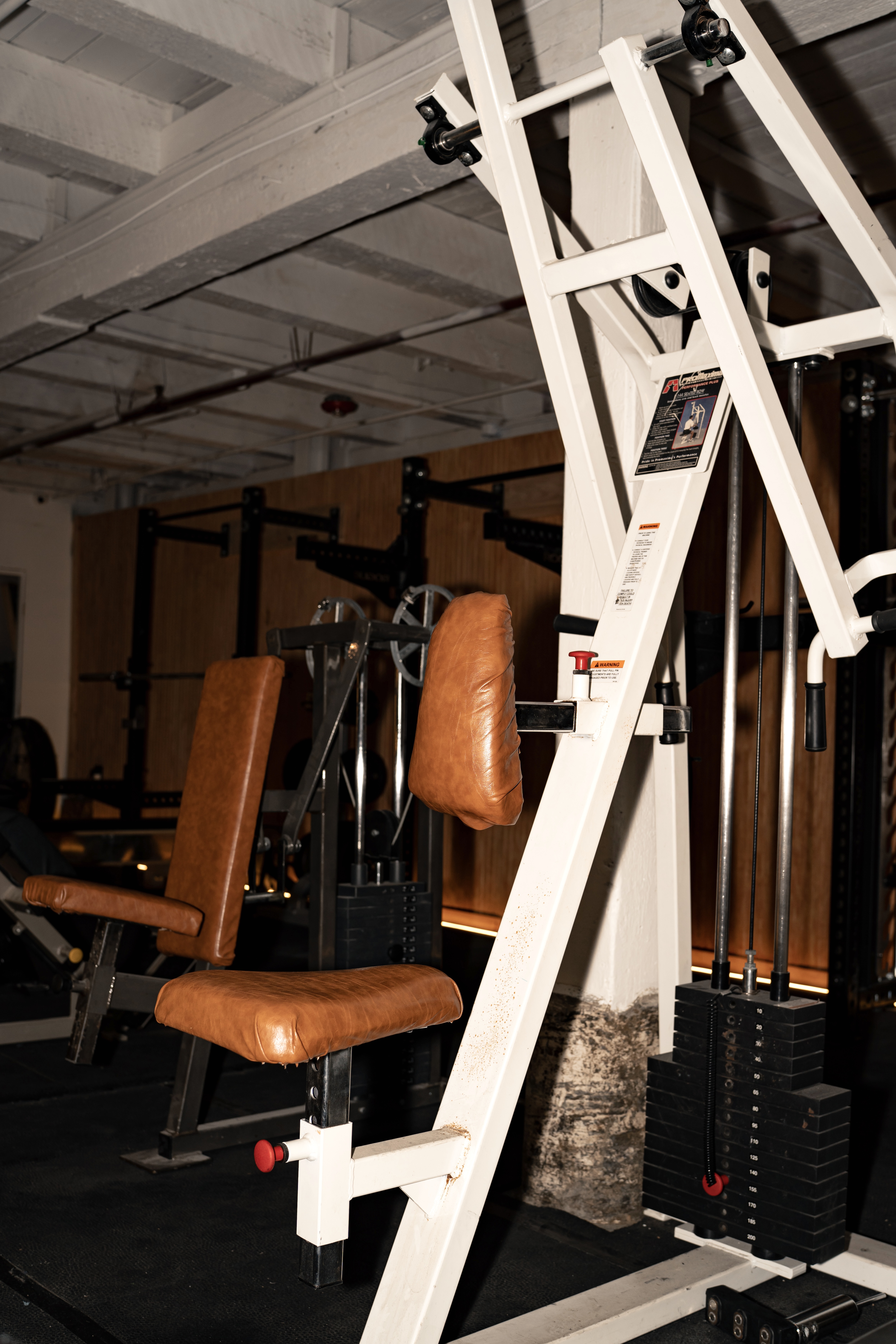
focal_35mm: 35
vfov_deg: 54.4
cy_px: 672
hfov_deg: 37.9
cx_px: 448
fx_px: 1307
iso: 100
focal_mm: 35
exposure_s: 1/200
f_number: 4
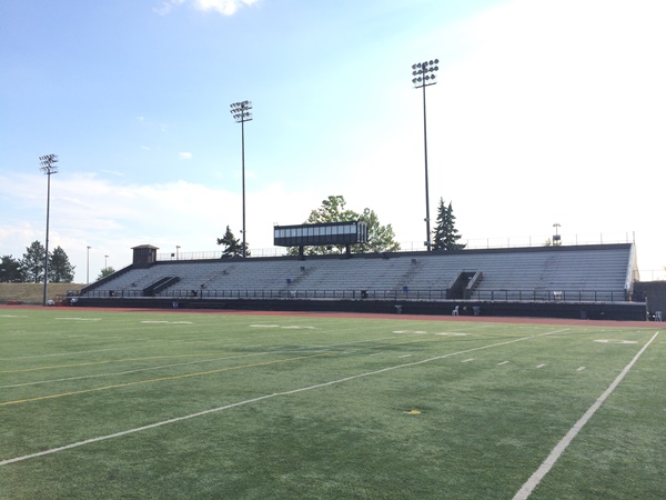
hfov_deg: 61.7
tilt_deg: +4.4
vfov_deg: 48.2
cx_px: 333
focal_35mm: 29
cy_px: 250
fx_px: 558
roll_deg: -1.0
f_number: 2.2
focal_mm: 4.15
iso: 32
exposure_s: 1/1208
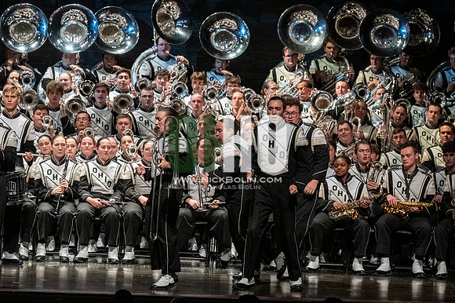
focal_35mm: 210
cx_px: 228
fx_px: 2653
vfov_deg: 6.5
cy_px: 152
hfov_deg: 9.8
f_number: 4
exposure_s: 1/500
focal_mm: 140
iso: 4000
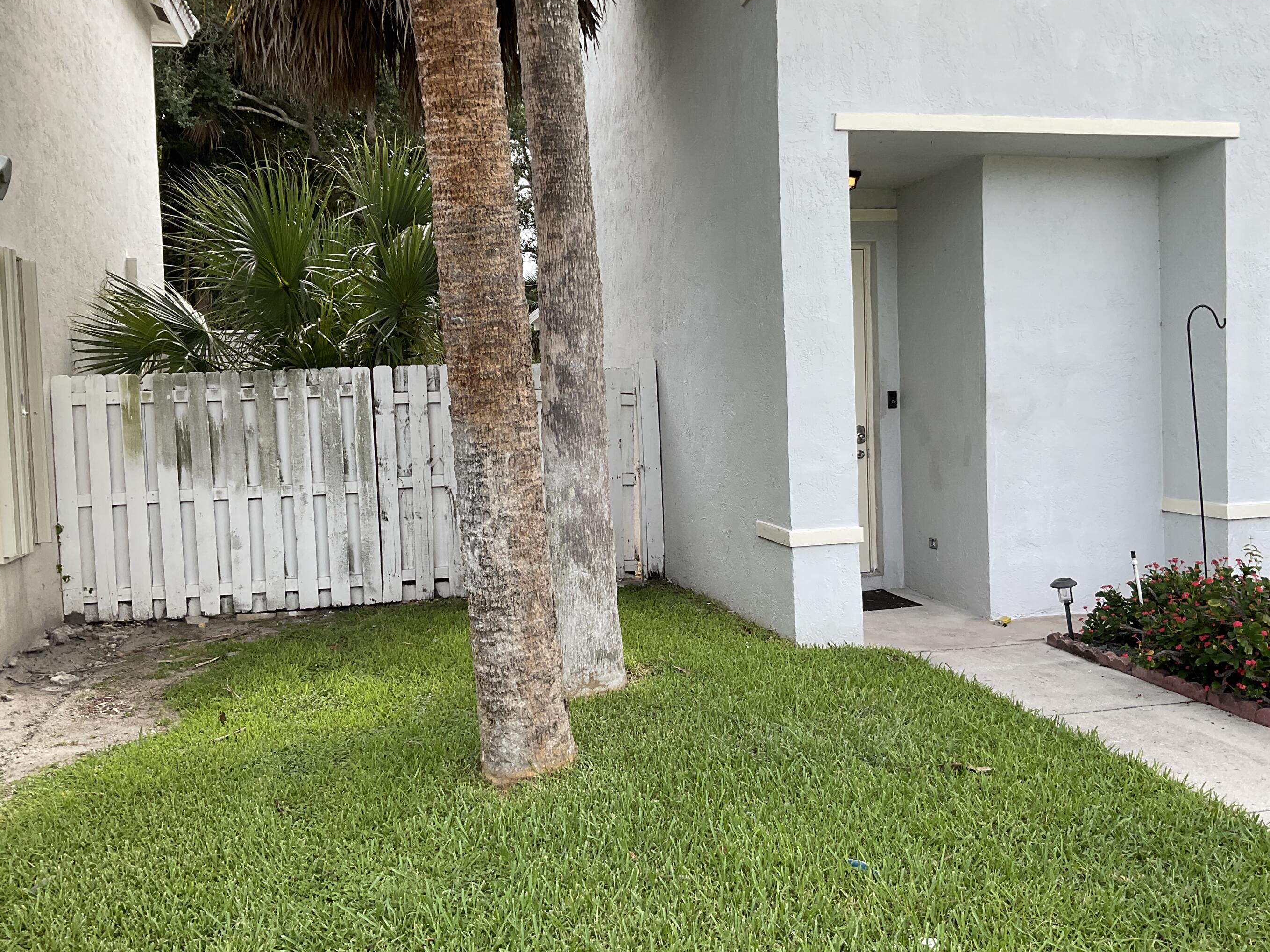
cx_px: 649
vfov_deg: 44.1
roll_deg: +0.8
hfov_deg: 56.8
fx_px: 1174
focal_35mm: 32
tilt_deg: -3.6
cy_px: 444
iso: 16
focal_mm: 3
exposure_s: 1/574
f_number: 1.8
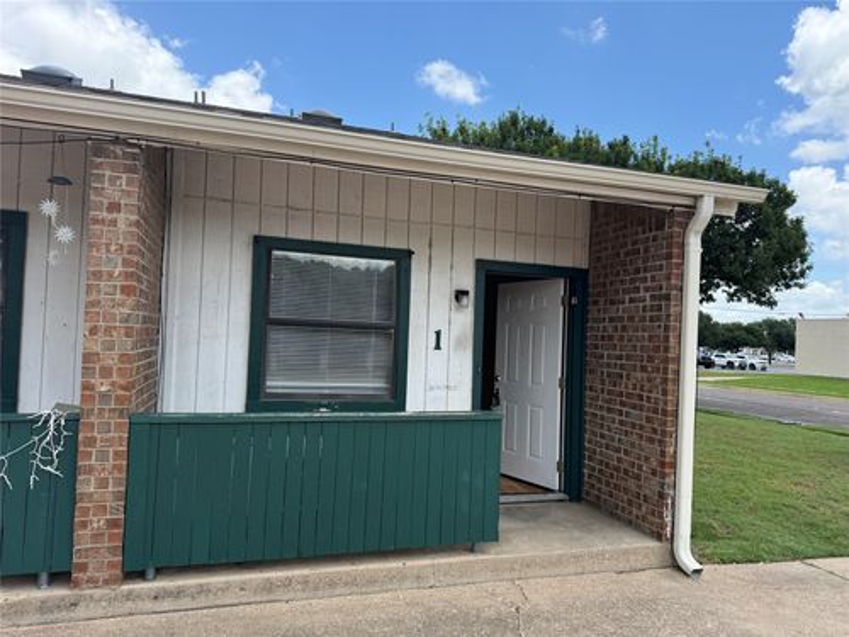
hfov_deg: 71.6
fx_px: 589
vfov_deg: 56.8
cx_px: 424
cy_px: 318
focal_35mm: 24
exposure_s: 1/3021
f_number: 1.78
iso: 100
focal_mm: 6.76
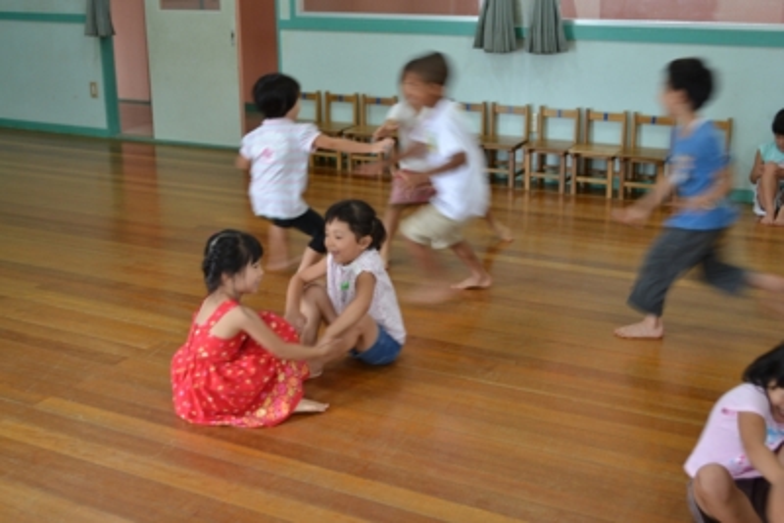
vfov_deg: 28.1
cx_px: 392
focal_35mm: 48
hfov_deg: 41.1
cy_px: 262
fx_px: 1046
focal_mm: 32
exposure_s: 1/30
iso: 400
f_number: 4.8
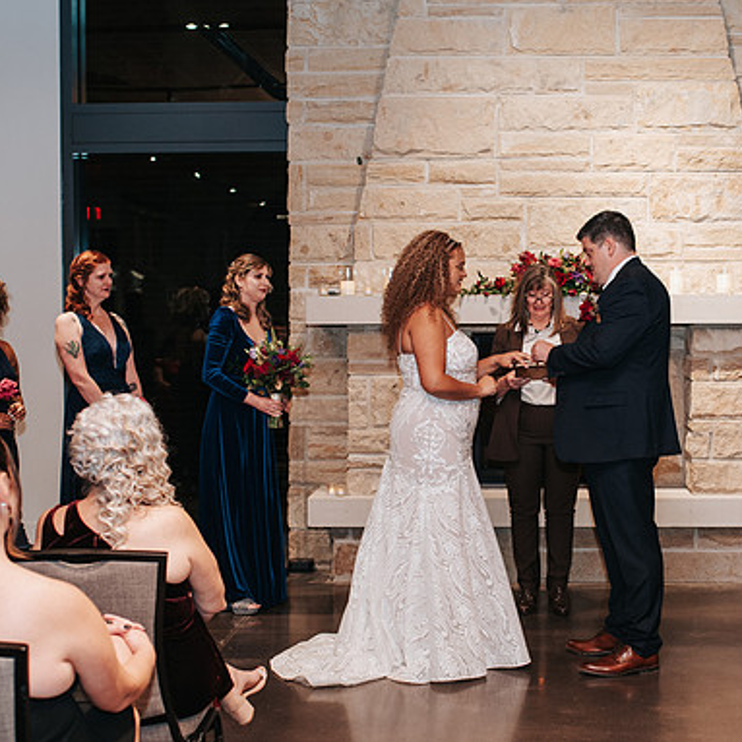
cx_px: 483
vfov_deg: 28.6
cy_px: 390
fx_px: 1455
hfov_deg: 28.5
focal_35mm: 60
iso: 1000
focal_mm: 35
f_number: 2.8
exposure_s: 1/200
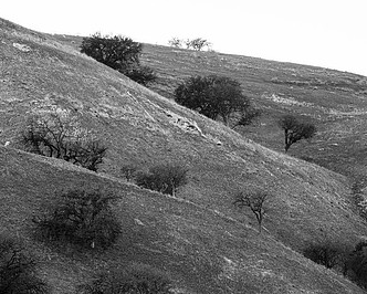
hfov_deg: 5.9
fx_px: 3565
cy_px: 166
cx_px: 162
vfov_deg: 4.7
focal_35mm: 328
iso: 800
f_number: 8
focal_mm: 200
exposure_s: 1/250
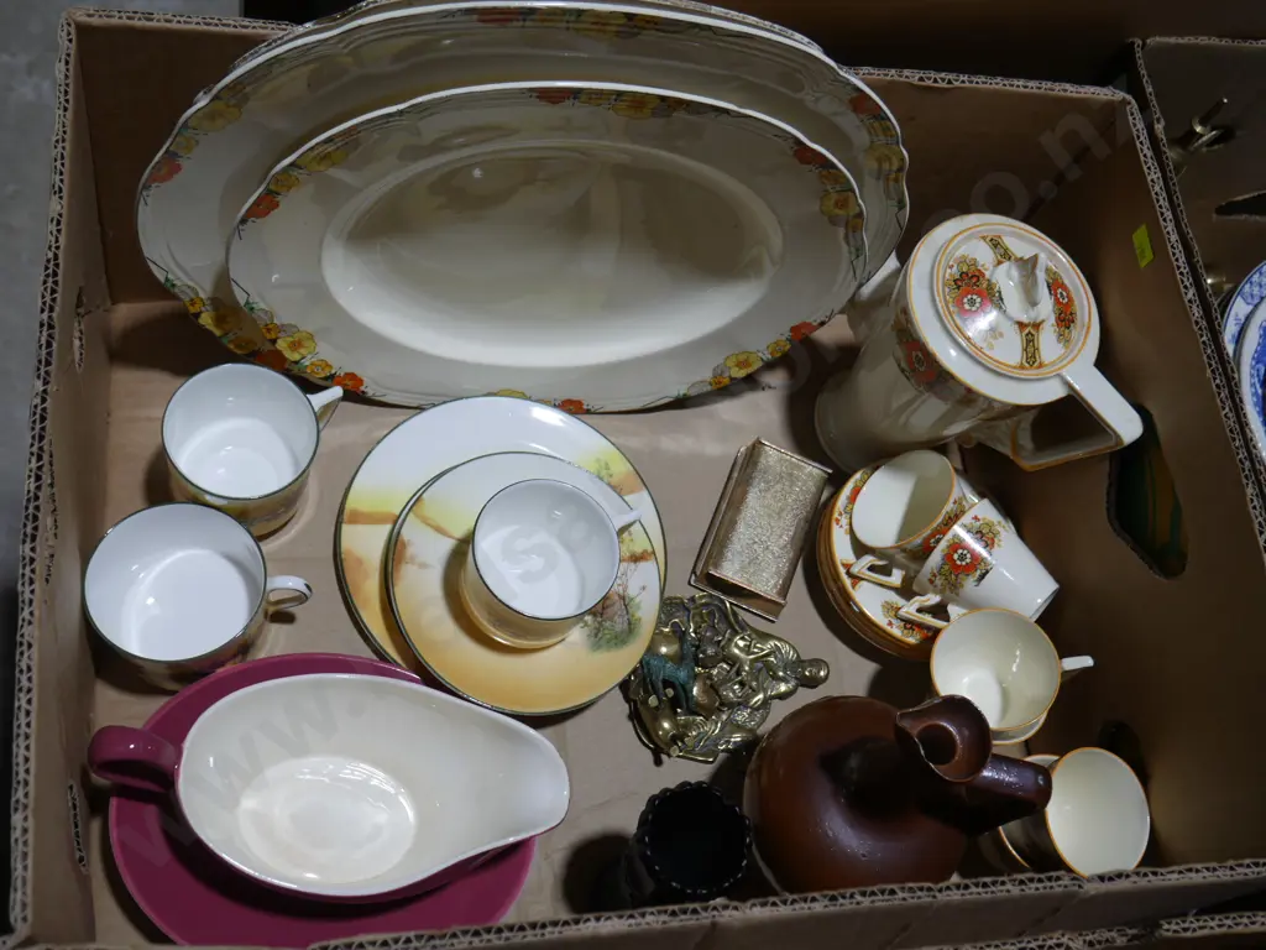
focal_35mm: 38
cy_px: 475
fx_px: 1390
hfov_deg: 49.0
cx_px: 633
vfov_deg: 37.7
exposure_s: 1/125
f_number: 4.5
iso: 200
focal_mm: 19
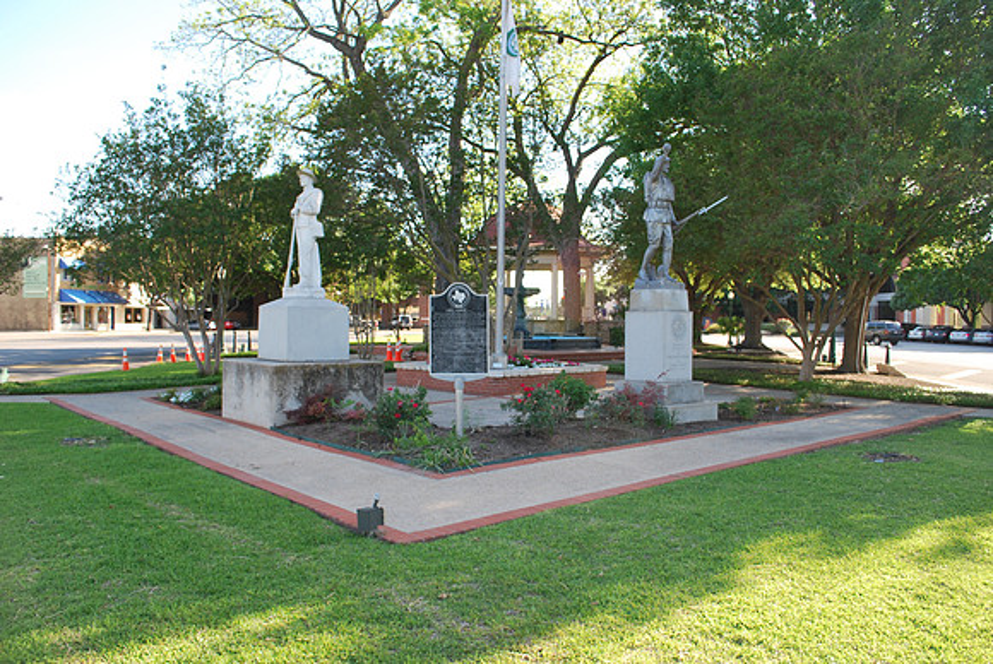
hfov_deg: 67.3
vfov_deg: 48.0
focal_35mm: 27
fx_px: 745
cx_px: 496
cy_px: 332
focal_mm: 18
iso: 160
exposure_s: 1/125
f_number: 5.6
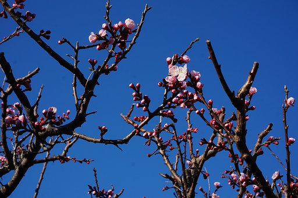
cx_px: 149
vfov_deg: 18.1
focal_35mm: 75
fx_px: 620
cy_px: 99
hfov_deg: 27.0
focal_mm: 50
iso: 200
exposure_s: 1/250
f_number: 13
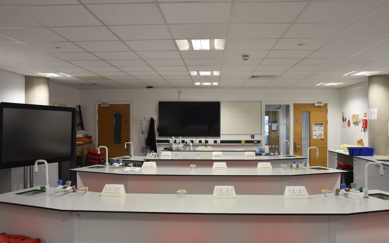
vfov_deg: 38.8
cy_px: 120
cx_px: 196
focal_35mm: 33
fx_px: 345
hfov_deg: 58.9
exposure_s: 1/80
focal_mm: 21
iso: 800
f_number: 4.5
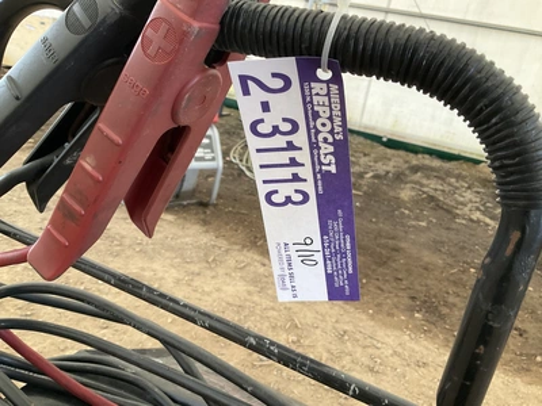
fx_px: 454
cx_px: 271
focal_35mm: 29
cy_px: 203
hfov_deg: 61.7
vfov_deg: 48.2
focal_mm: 3
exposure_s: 1/114
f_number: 1.8
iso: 64
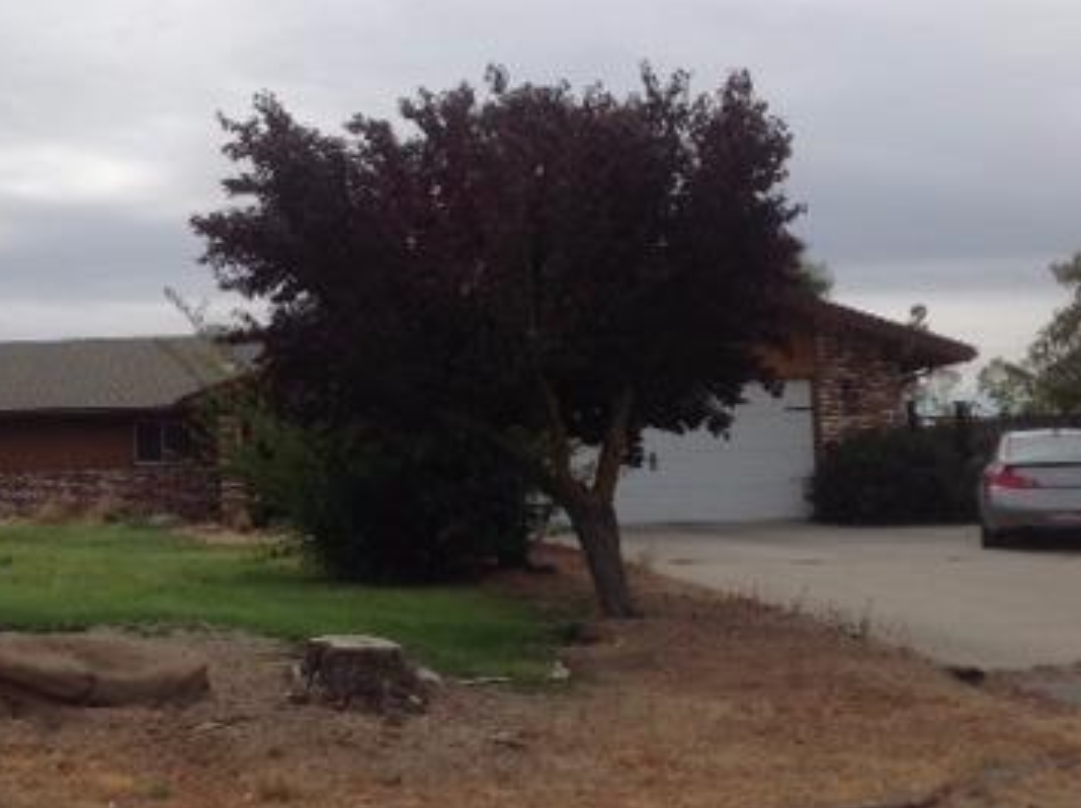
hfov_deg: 29.8
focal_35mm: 63
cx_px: 158
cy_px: 425
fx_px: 1965
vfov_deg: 23.2
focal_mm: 4.28
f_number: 2.4
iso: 50
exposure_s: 1/3030
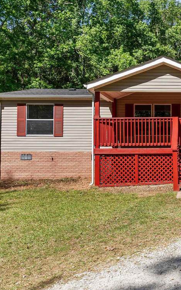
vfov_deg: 64.8
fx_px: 228
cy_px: 135
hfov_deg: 36.7
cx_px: 198
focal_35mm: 29
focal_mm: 11
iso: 200
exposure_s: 1/320
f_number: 5.6
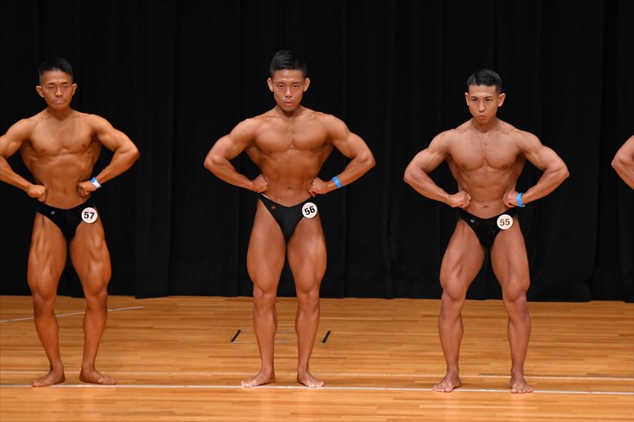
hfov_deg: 7.6
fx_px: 4753
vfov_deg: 5.1
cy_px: 211
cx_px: 317
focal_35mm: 270
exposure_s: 1/400
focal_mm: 180
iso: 3200
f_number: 5.6
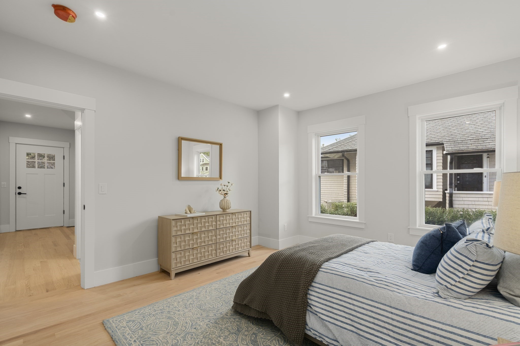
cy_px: 173
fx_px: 231
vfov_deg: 73.7
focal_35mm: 16
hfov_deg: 96.7
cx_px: 260
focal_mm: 16
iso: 400
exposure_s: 1/5
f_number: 7.1
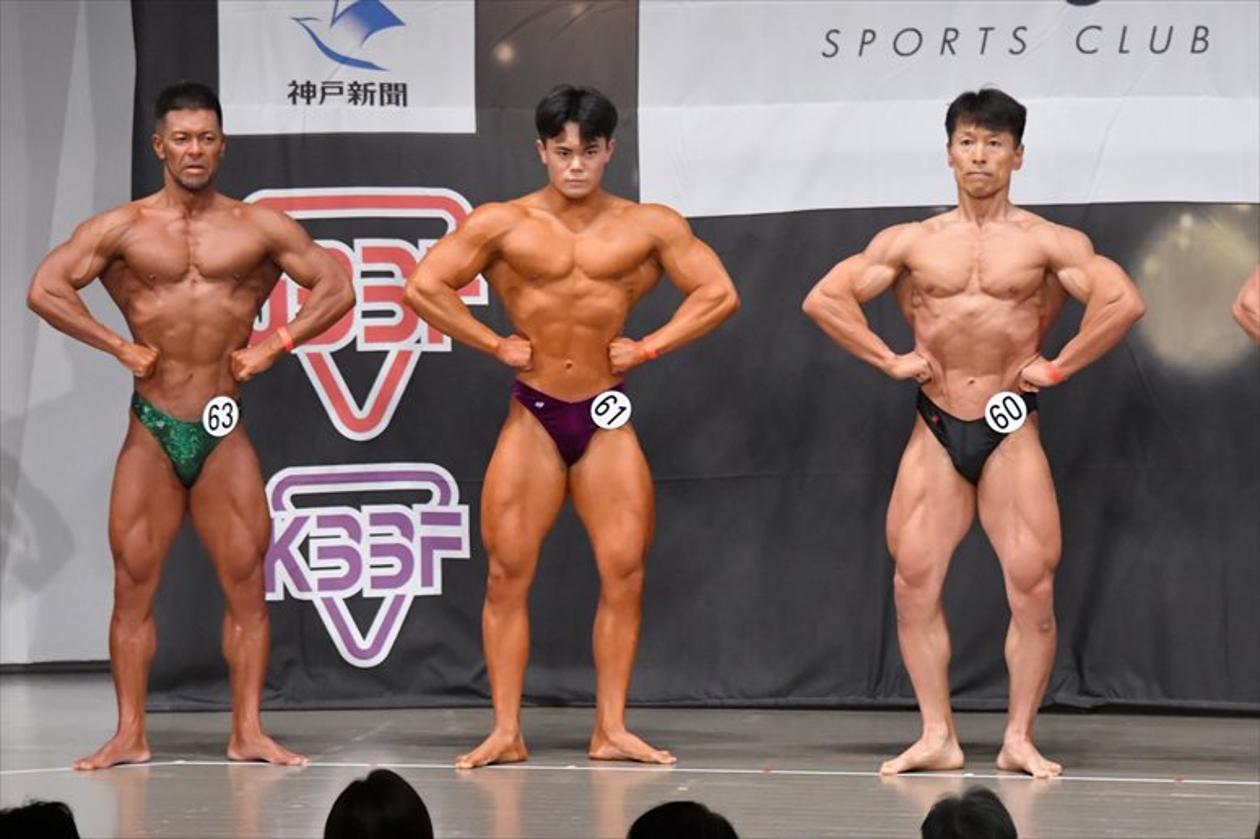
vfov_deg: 6.3
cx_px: 630
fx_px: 7591
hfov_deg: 9.5
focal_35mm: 217
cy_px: 420
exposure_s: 1/400
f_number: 5.6
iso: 6400
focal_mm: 145
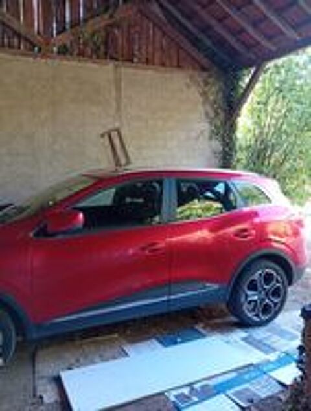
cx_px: 156
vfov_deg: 67.2
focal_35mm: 26
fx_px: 310
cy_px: 206
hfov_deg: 53.2
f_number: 1.8
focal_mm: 3.96
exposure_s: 1/33.3
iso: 244
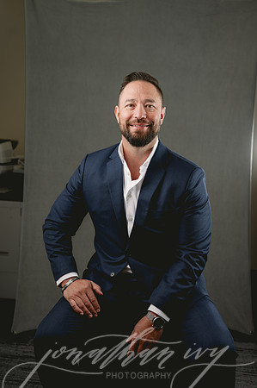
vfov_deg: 39.6
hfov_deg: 26.9
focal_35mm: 50
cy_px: 194
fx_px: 537
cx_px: 128
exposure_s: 1/200
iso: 50
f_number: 3.5
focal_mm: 50
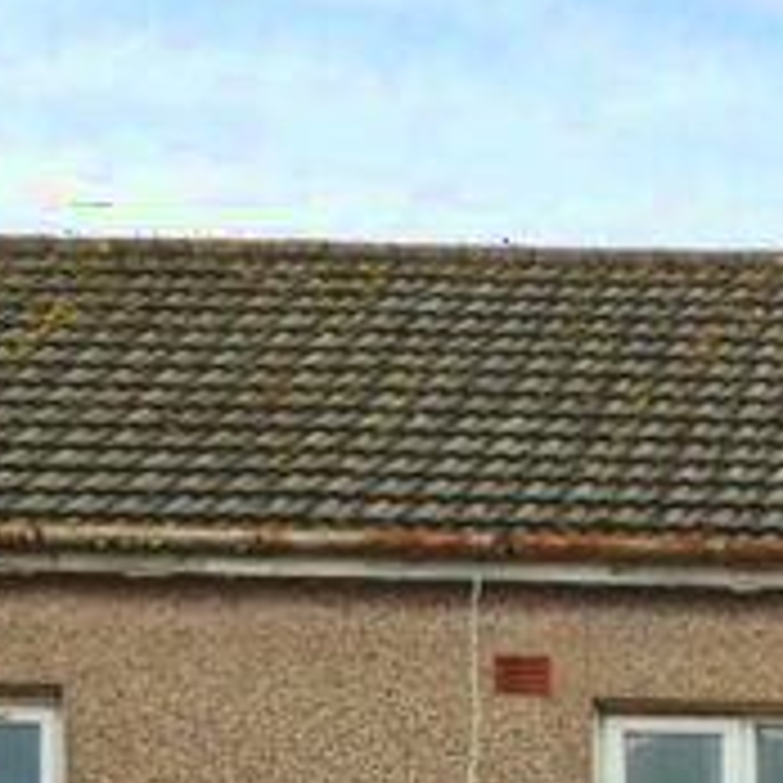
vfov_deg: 11.1
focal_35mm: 153
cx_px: 1145
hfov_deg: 11.0
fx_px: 3915
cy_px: 1087
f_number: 3.7
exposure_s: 1/250
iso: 80
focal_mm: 7.8
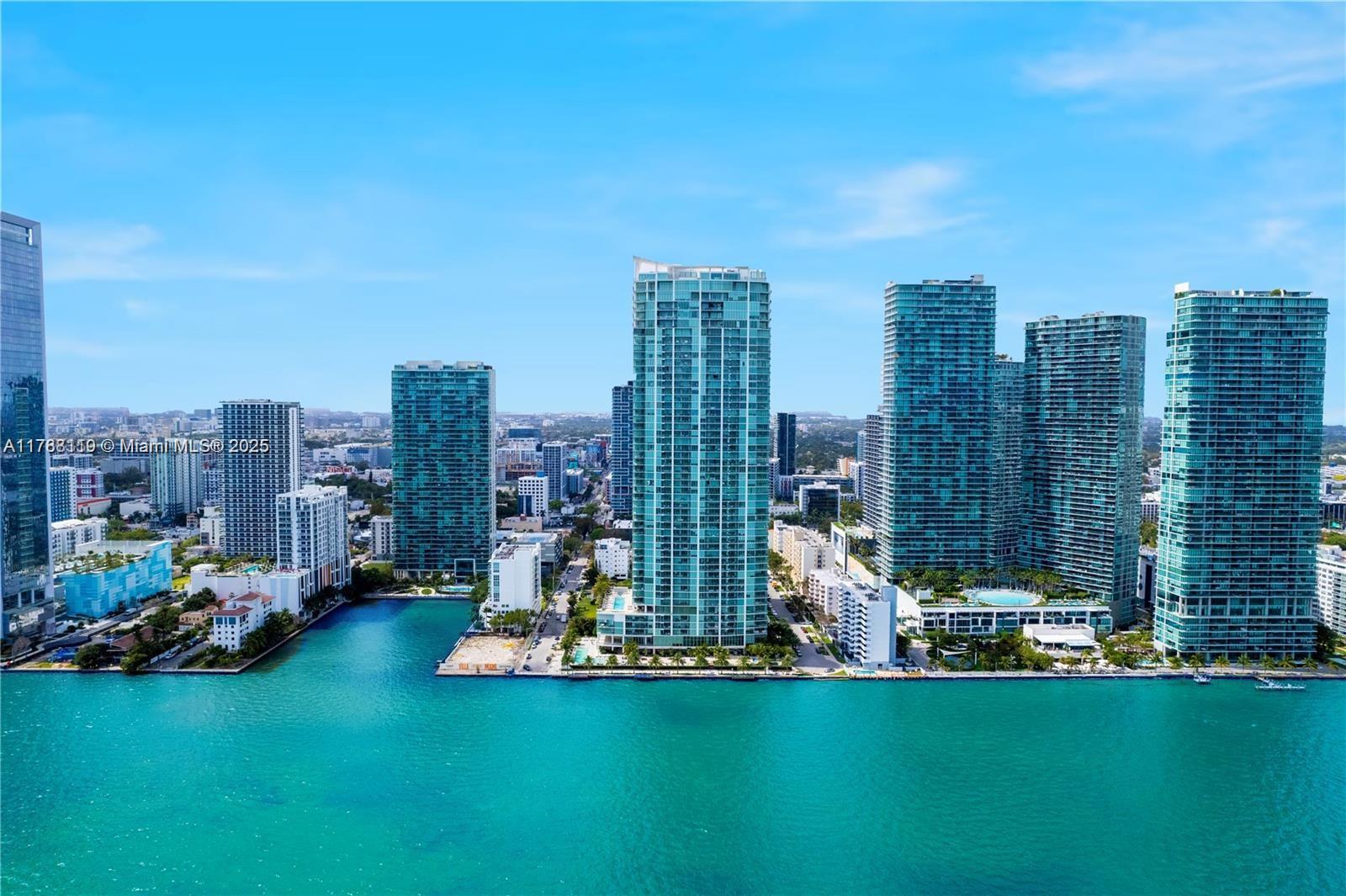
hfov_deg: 78.6
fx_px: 822
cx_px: 673
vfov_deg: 57.2
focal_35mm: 22
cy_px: 448
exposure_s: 1/5000
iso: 100
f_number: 2.8
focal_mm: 8.38
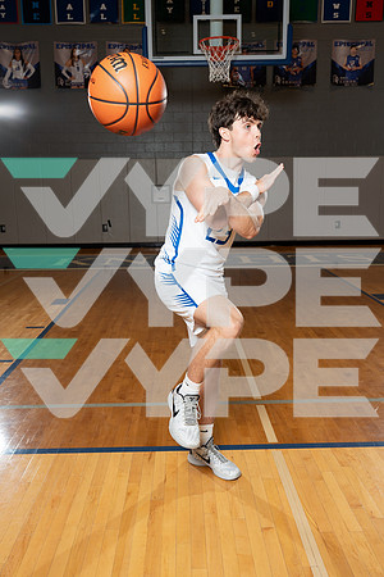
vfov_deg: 58.7
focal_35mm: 32
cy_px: 288
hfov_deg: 41.1
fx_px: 512
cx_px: 192
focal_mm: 32
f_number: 5.6
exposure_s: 1/250
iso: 400
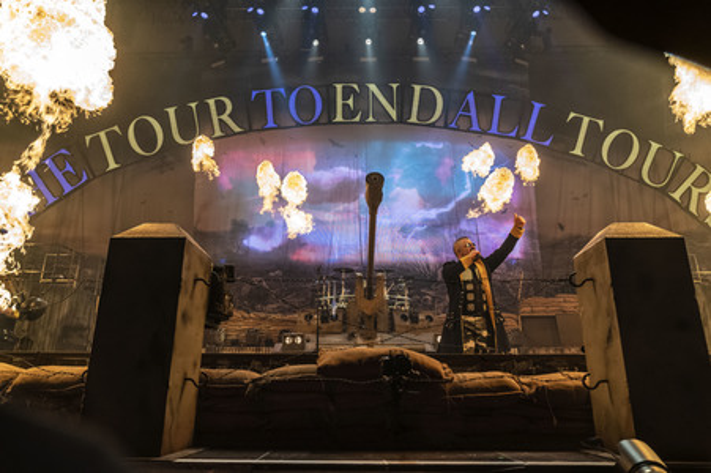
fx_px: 474
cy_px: 236
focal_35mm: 24
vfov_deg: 53.1
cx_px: 356
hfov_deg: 73.8
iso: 2500
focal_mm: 24
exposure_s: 1/320
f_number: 7.1
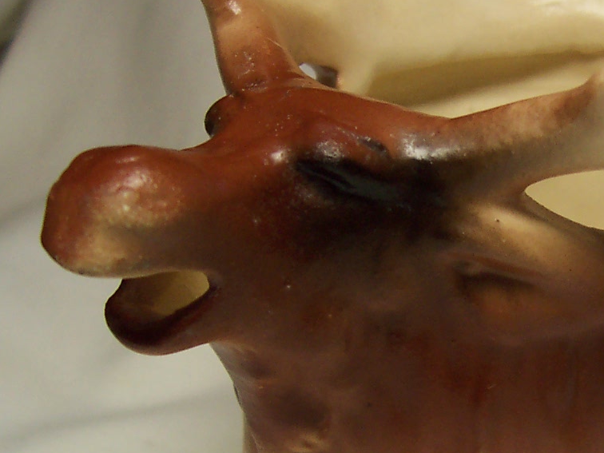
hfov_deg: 23.4
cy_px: 308
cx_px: 558
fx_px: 1413
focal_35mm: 81
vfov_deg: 18.2
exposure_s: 1/90
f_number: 2.8
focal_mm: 5.6
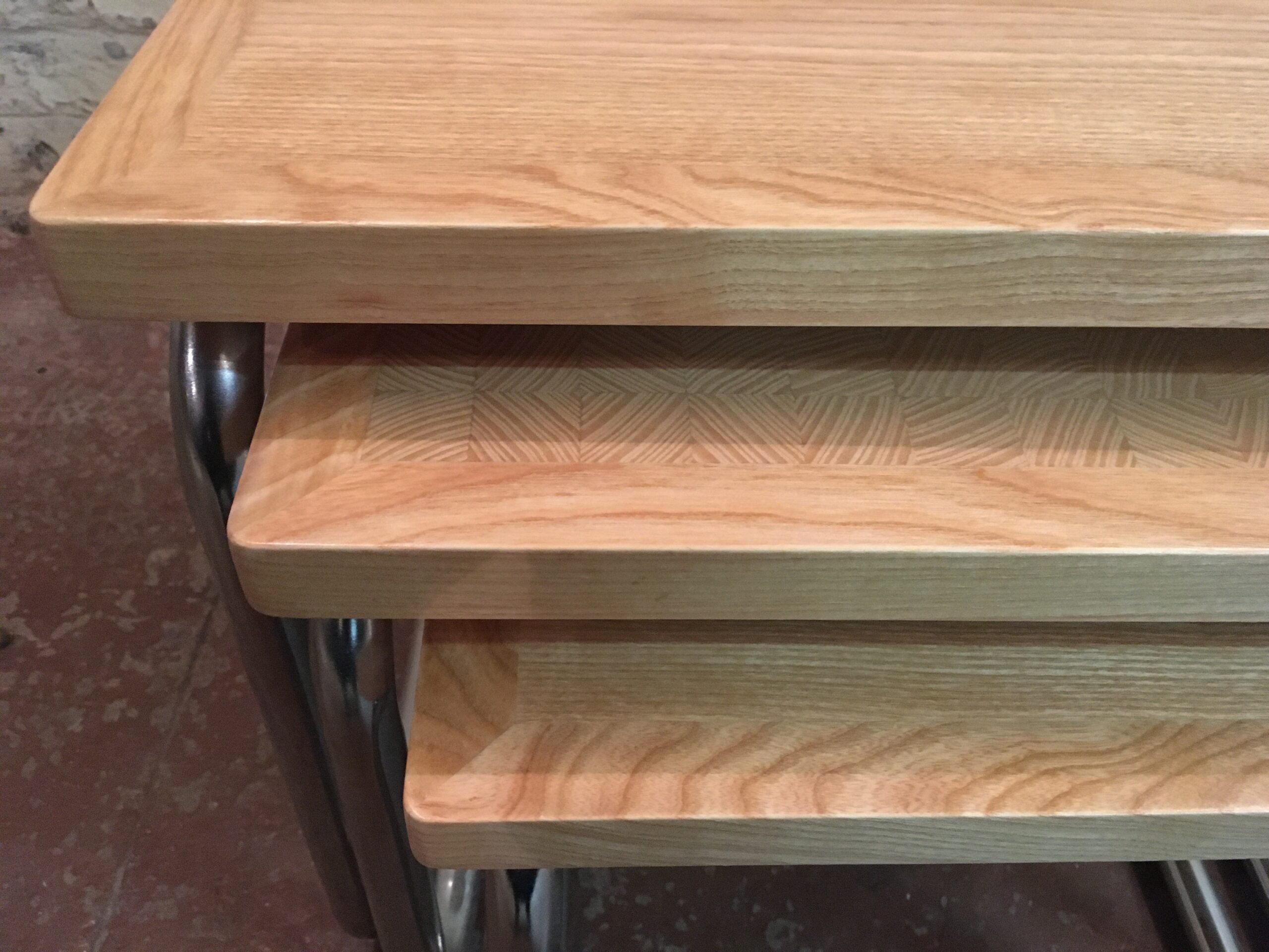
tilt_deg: -43.8
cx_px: 634
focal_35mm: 29
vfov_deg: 48.2
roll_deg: -1.6
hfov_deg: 61.7
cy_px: 476
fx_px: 1063
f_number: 2.2
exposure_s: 1/17
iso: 320
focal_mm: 4.15
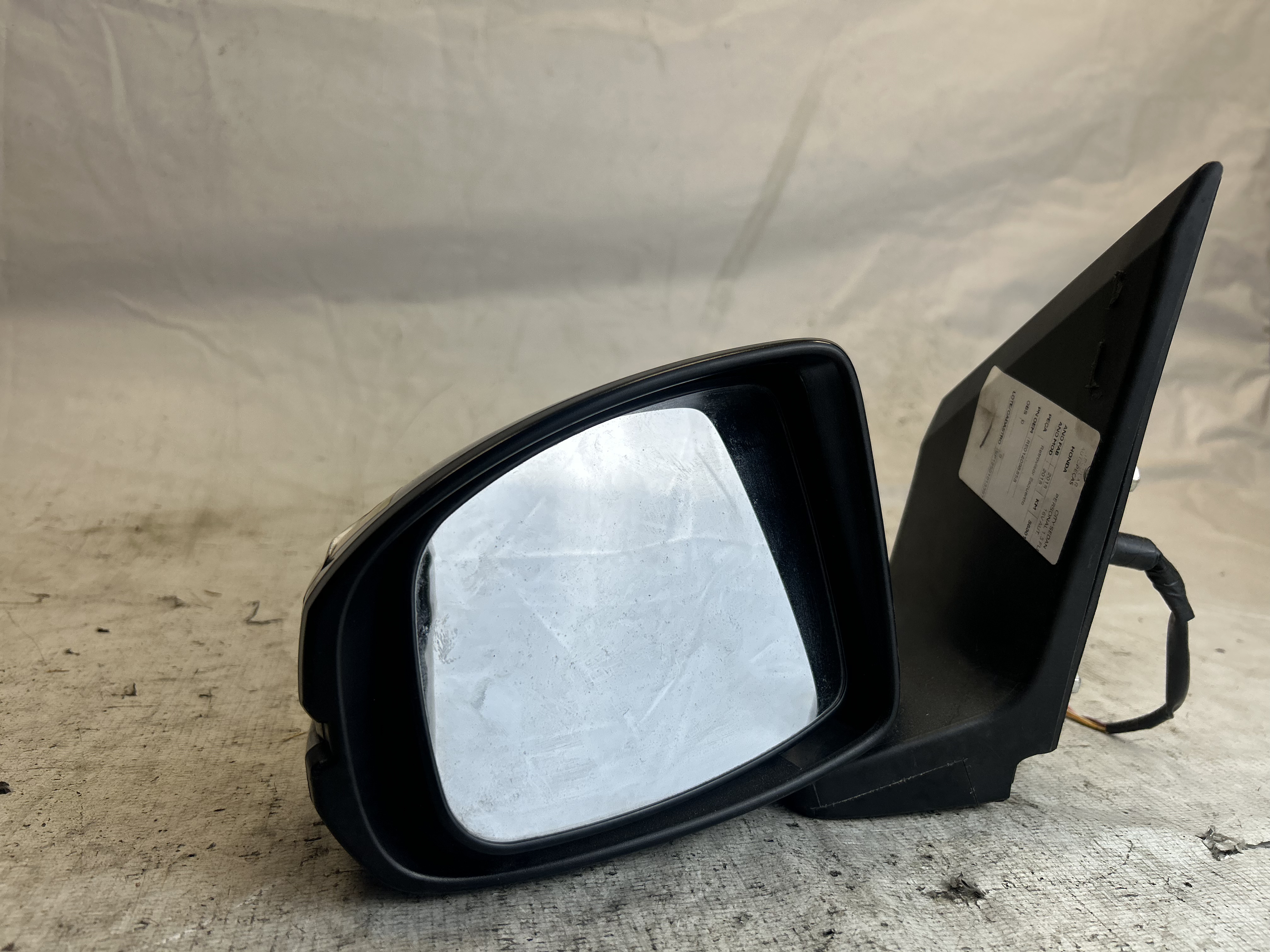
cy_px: 476
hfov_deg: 67.3
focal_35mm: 26
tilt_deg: -9.1
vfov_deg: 53.1
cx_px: 635
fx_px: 954
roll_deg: -4.1
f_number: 1.5
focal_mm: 5.7
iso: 50
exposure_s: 1/625
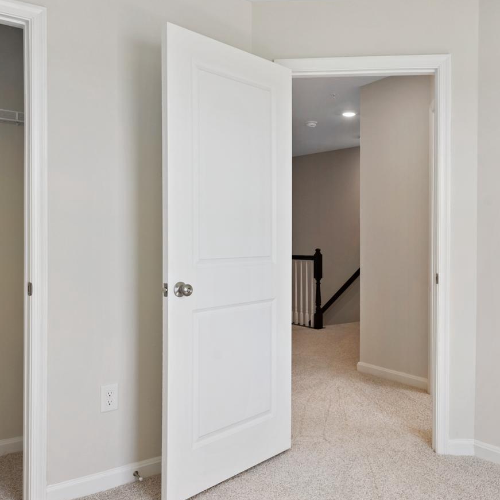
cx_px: 317
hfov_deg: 50.5
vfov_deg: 51.1
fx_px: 523
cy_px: 243
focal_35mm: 32
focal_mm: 16
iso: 400
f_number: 9
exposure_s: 1/8
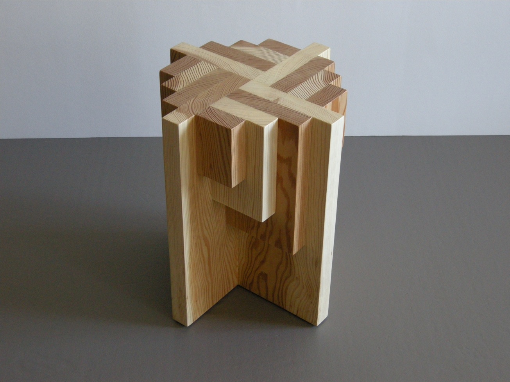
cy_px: 191
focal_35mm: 60
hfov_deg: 32.2
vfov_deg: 24.4
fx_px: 884
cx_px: 255
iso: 400
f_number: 3.5
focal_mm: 12.9
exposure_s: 1/22.7
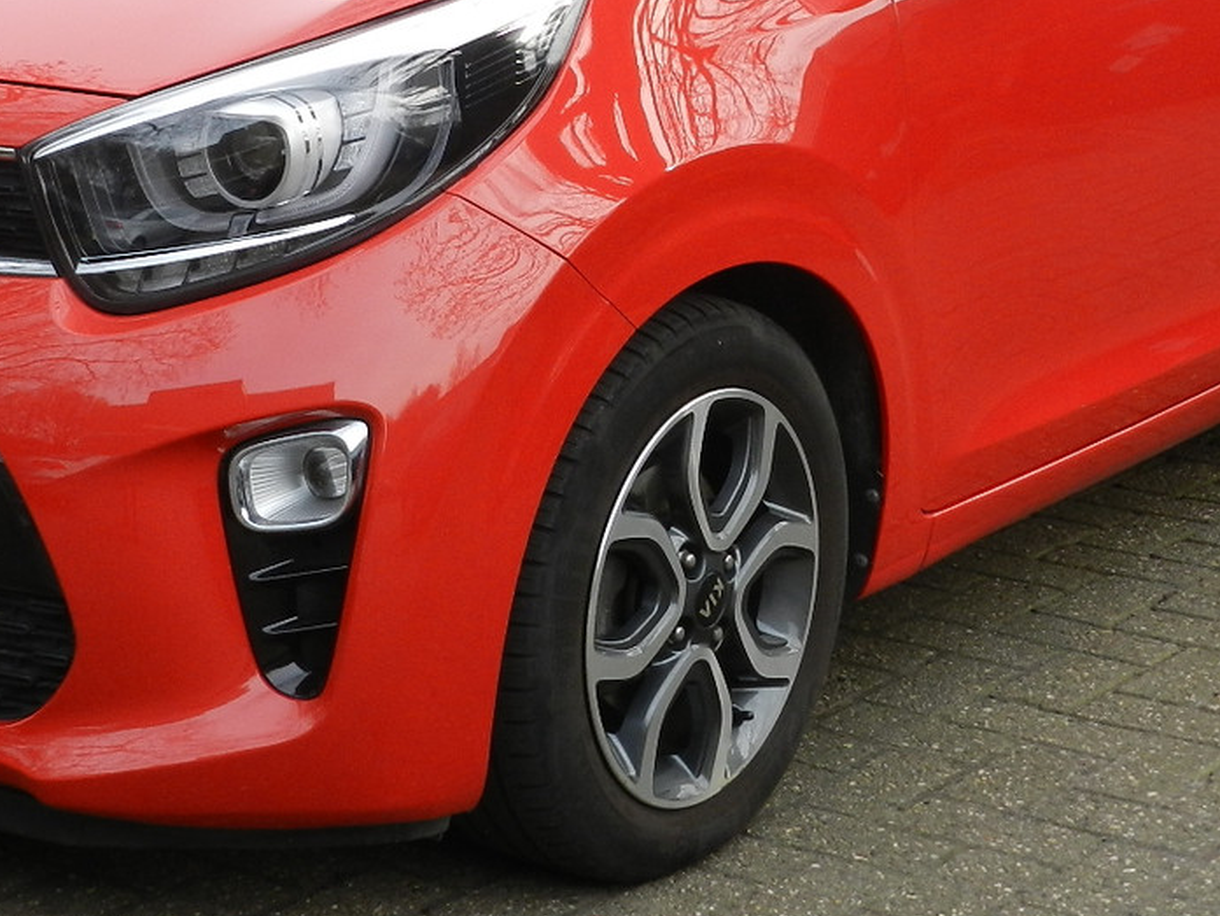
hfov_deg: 20.6
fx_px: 3349
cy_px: 207
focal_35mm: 95
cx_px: 480
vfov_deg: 15.5
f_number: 4.2
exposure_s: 1/200
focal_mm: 8.1
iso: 160
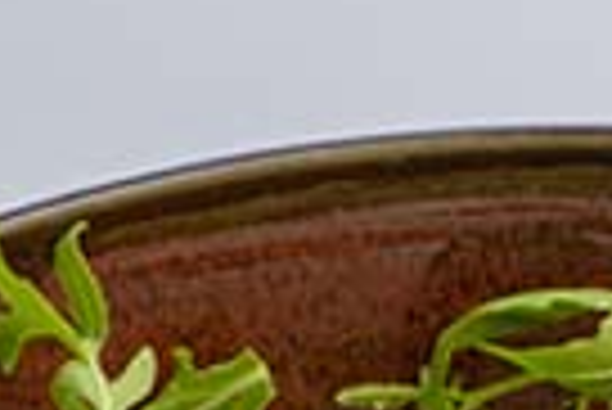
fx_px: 10177
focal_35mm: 598
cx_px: 450
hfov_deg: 3.4
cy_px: 1410
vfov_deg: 2.3
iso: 80
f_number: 8.5
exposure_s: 1/200
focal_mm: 85
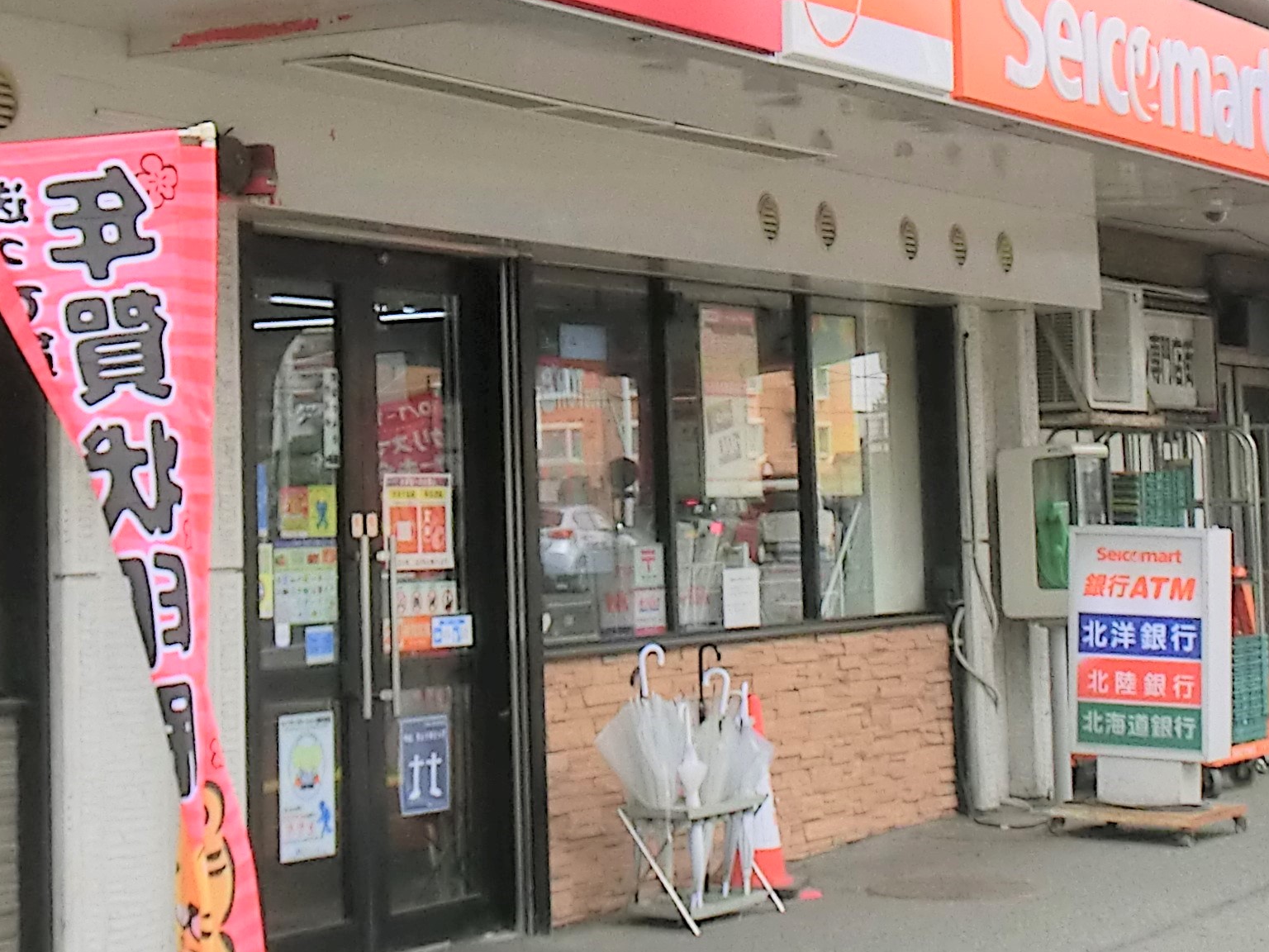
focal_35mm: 111
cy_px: 5
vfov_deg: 13.2
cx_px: 535
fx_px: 4069
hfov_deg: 17.7
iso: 80
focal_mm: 6.61
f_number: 3.9
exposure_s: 1/320
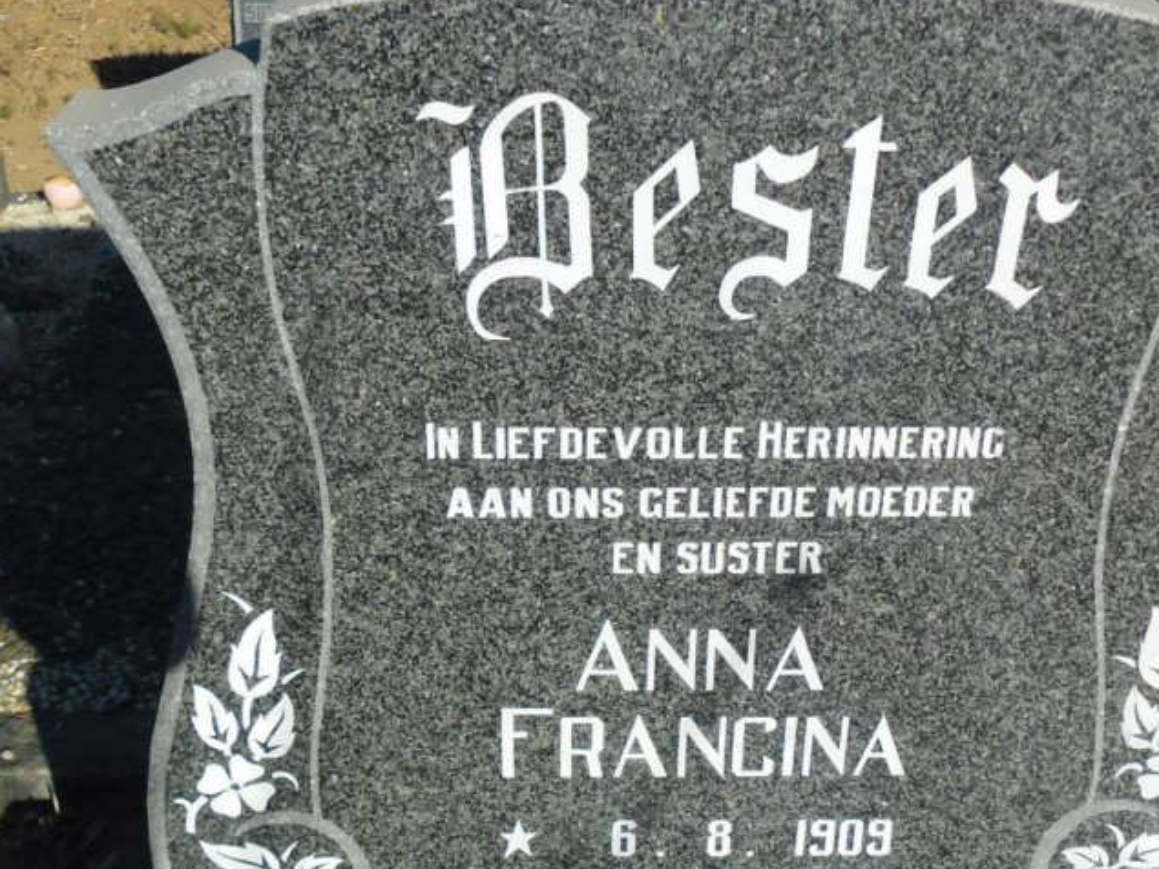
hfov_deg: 37.5
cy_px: 562
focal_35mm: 51
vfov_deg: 28.4
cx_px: 608
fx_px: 1707
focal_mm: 4.9
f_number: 9
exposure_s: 1/189
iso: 80
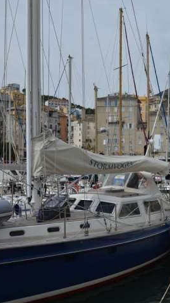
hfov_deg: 23.7
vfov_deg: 42.1
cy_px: 163
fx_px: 393
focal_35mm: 49
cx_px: 155
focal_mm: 28
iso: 125
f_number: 7.1
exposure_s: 1/200
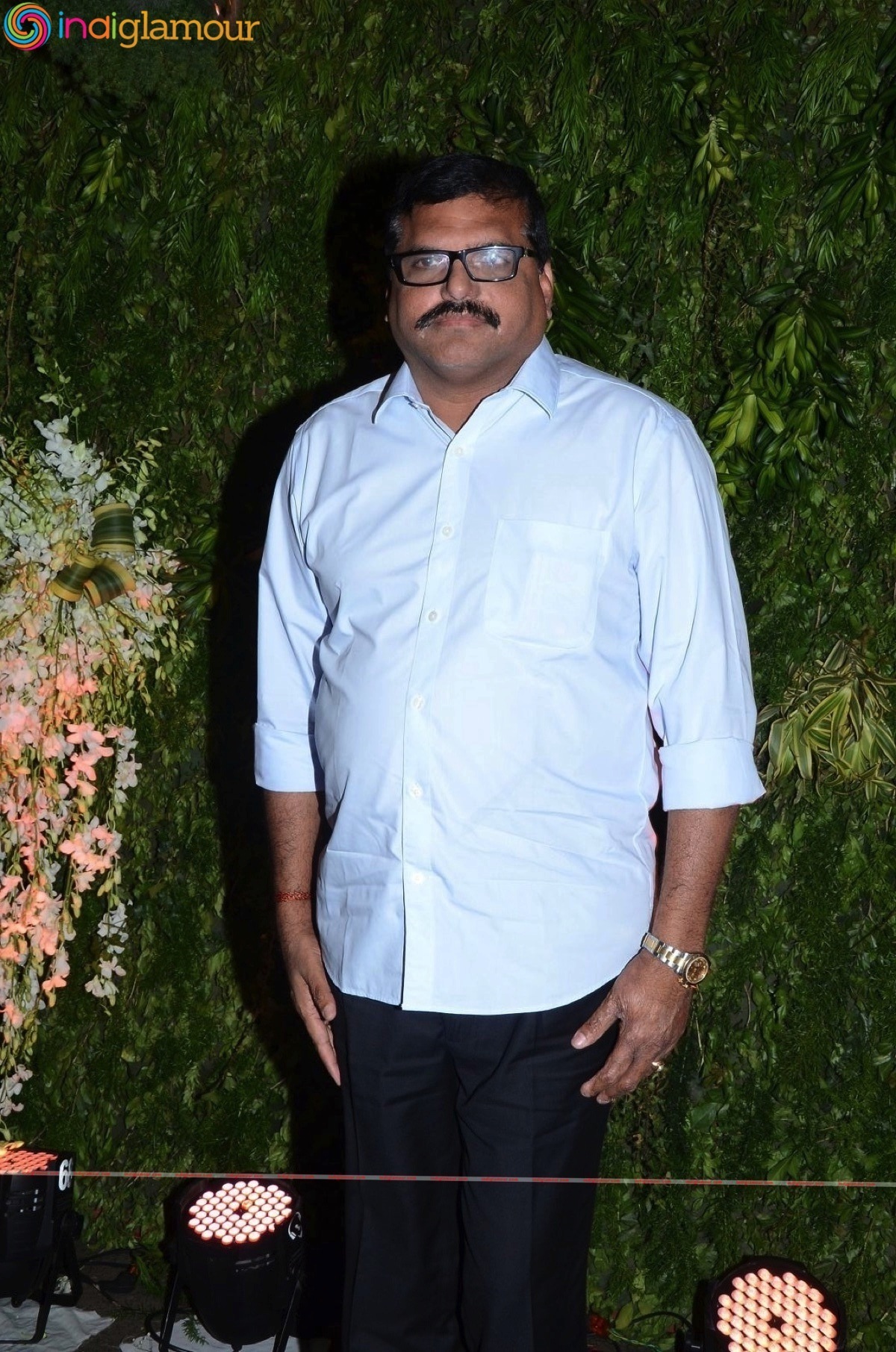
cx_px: 448
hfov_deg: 28.0
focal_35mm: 48
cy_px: 676
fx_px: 1799
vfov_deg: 41.2
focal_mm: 32
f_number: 9
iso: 500
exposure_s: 1/125
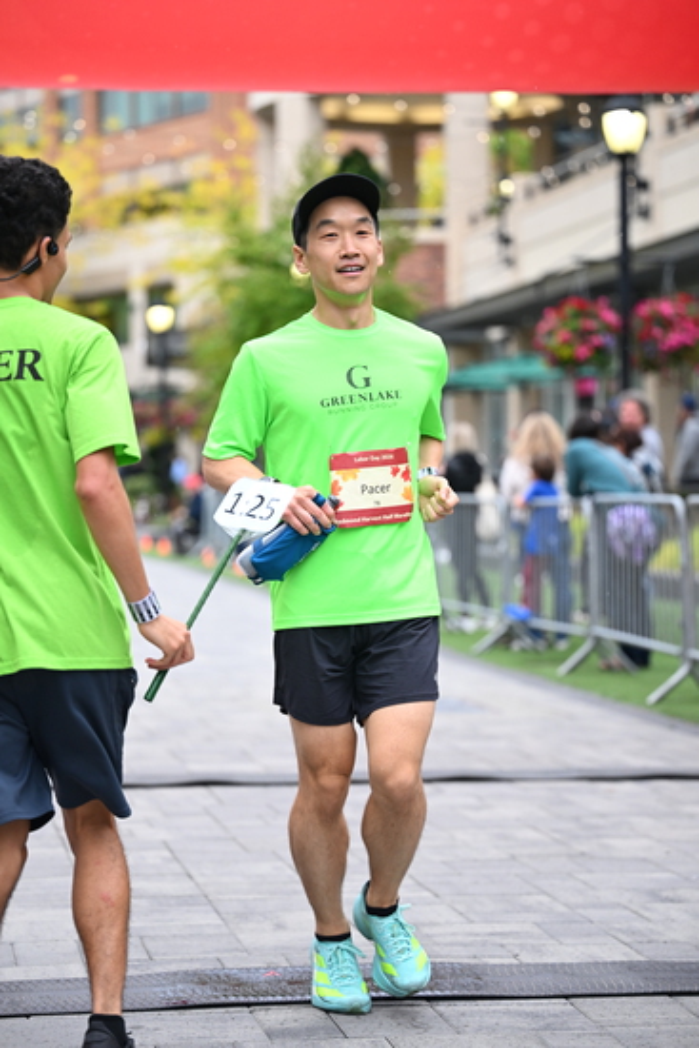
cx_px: 350
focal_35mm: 92
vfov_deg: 22.1
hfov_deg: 14.9
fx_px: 2678
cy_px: 524
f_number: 2.8
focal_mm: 92
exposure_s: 1/1250
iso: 1250
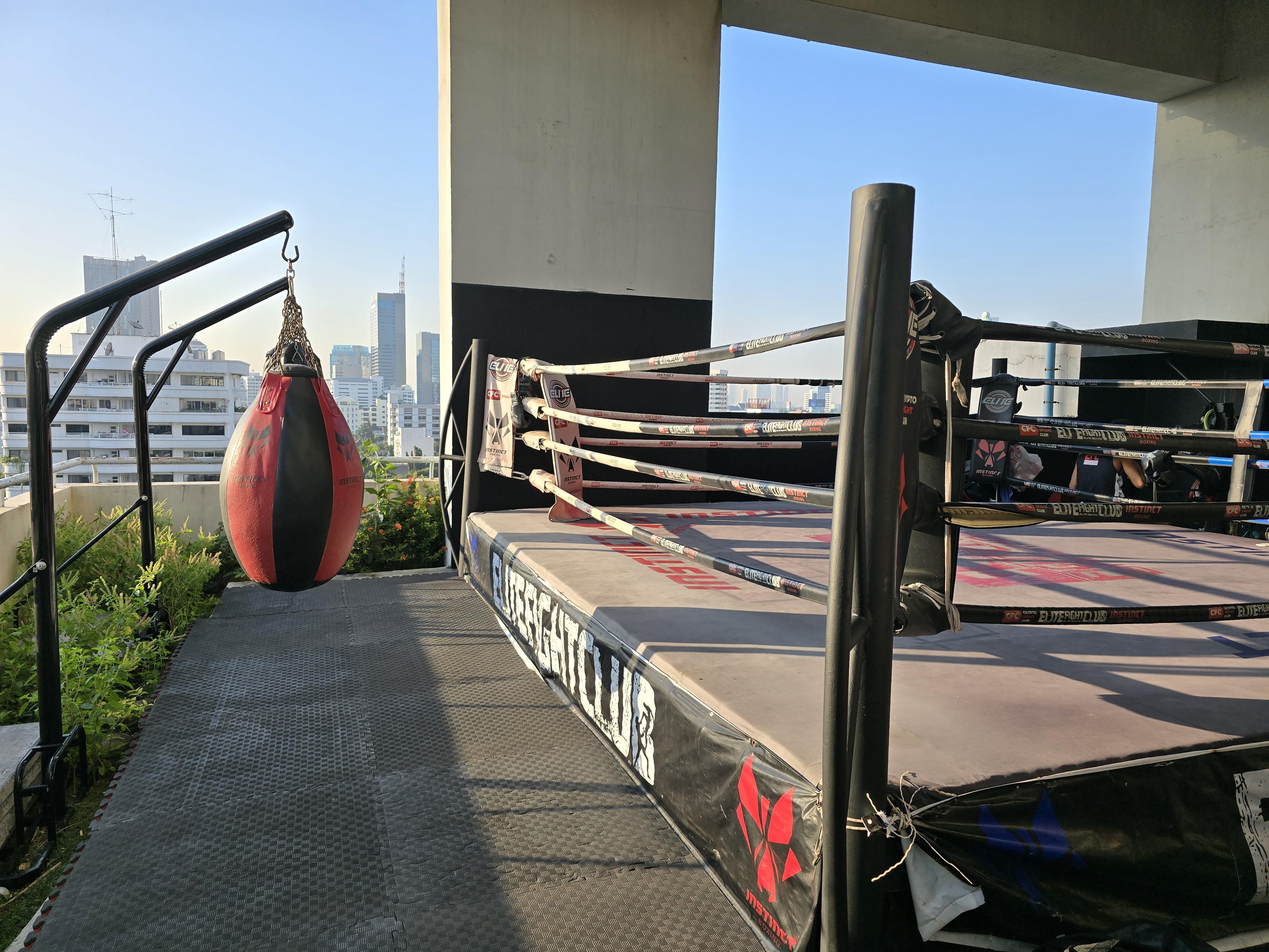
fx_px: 843
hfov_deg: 73.9
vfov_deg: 58.9
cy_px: 476
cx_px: 634
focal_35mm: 23
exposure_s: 1/336
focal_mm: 6.3
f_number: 1.7
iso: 12
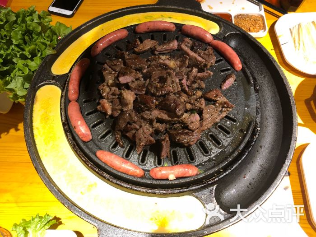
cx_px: 158
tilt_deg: -62.4
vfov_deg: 49.7
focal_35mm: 28
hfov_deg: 63.4
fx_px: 256
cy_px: 118
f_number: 1.8
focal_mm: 4
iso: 40
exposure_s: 1/17
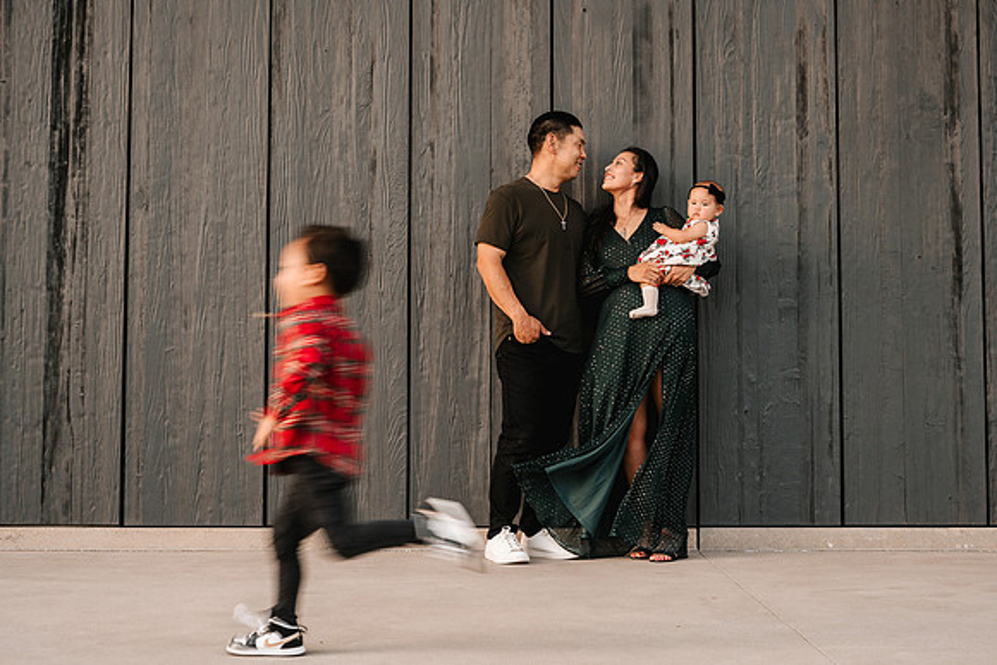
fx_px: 1394
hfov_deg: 39.4
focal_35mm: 50
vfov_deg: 26.8
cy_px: 332
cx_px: 498
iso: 250
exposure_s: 1/80
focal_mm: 50
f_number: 5.6
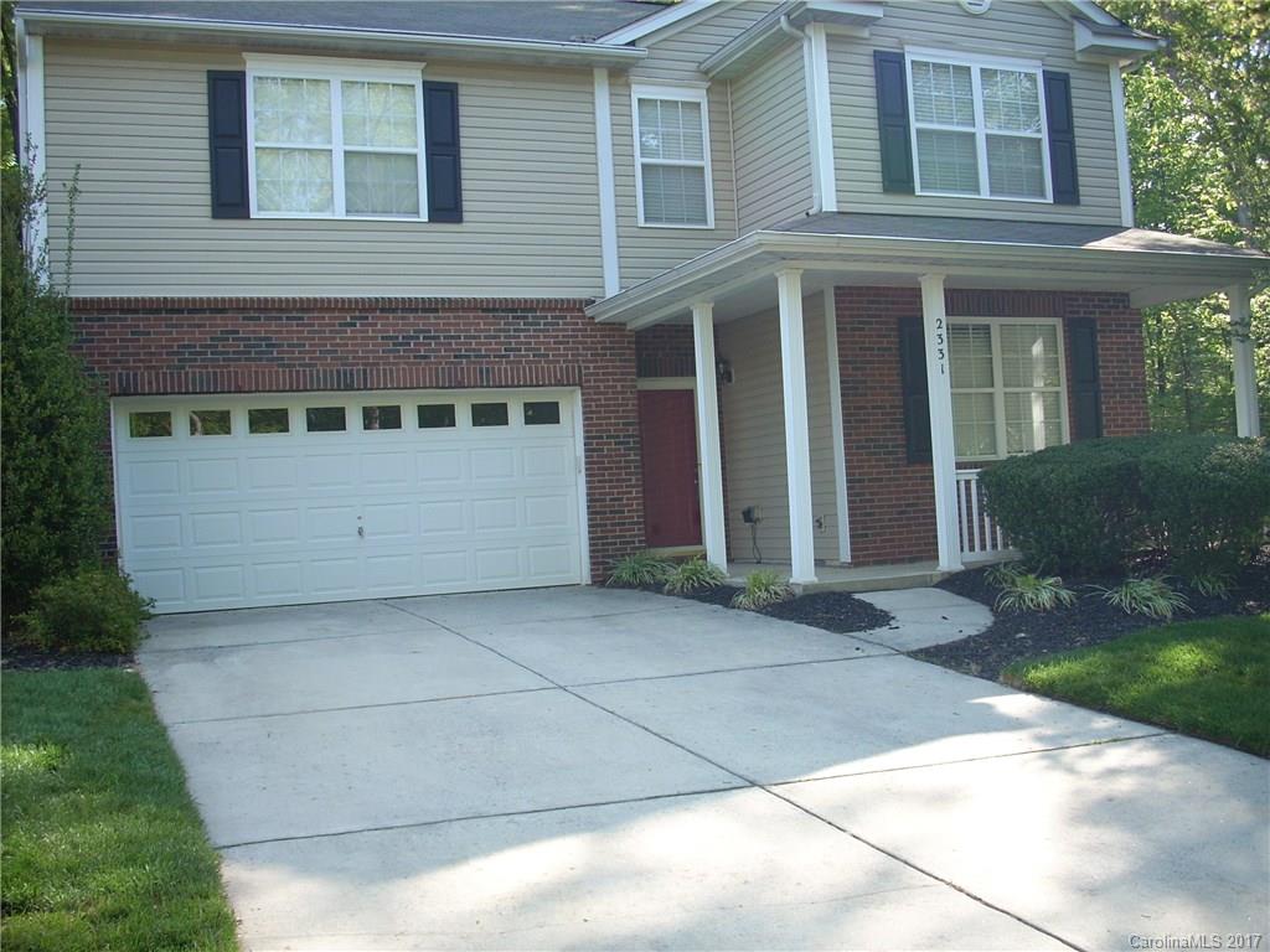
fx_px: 1357
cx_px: 635
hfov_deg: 50.1
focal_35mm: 37
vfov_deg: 38.7
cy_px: 476
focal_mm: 6.2
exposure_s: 1/142
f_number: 2.8
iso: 64
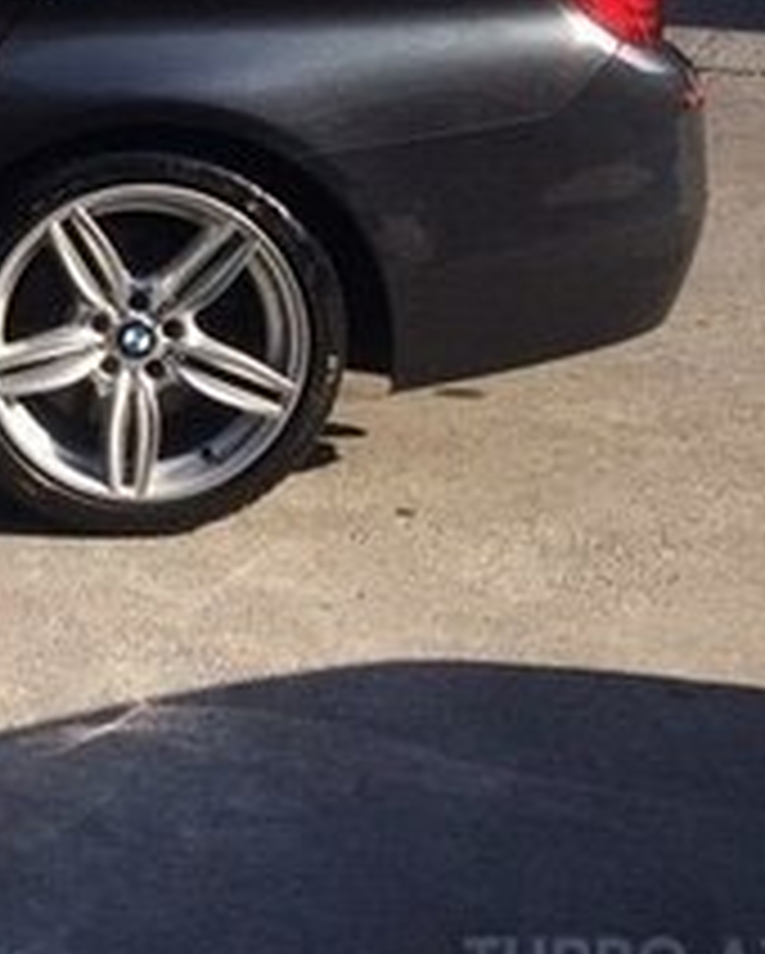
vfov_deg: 20.8
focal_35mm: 88
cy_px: -70
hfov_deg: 14.9
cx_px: -662
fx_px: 2487
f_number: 2.2
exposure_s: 1/1244
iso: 32
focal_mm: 4.15
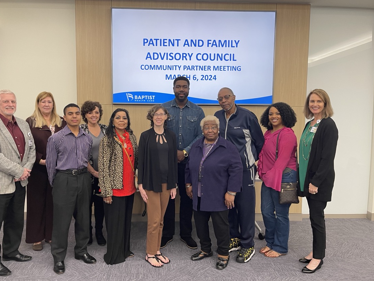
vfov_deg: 49.8
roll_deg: -0.8
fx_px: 303
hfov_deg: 63.4
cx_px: 176
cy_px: 138
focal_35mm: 28
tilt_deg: -4.9
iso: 80
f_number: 1.6
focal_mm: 5.1
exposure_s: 1/60
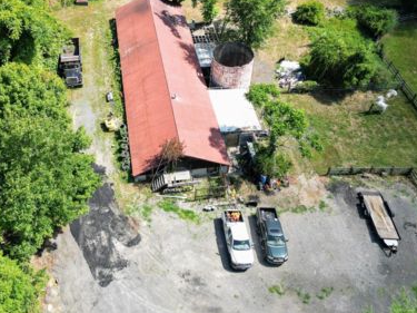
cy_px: 91
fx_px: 494
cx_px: 156
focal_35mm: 41
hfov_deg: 45.4
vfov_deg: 34.6
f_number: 1.7
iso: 100
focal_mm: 6.72
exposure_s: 1/1250
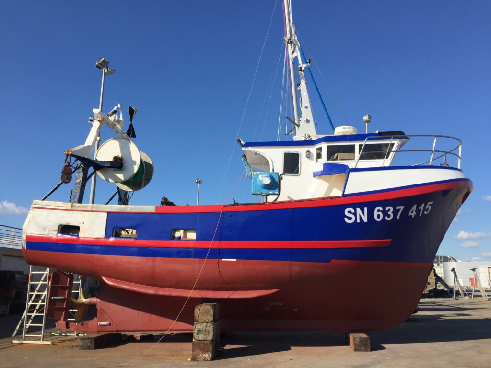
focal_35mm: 29
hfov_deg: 61.7
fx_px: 411
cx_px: 246
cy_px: 184
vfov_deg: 48.2
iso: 32
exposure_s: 1/2639
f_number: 2.2
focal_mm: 4.15
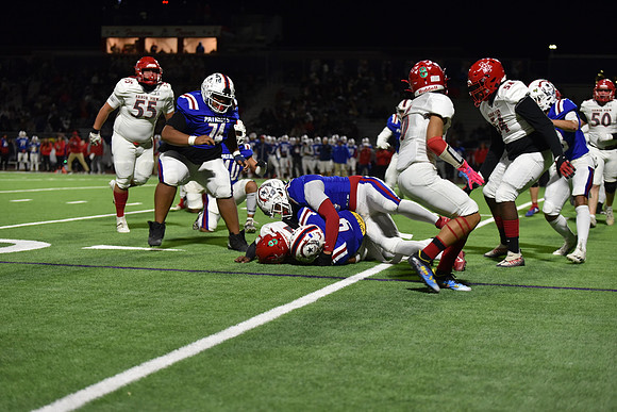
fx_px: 1371
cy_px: 206
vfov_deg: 17.1
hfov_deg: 25.4
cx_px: 308
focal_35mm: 80
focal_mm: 80
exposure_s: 1/500
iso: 2000
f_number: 2.8
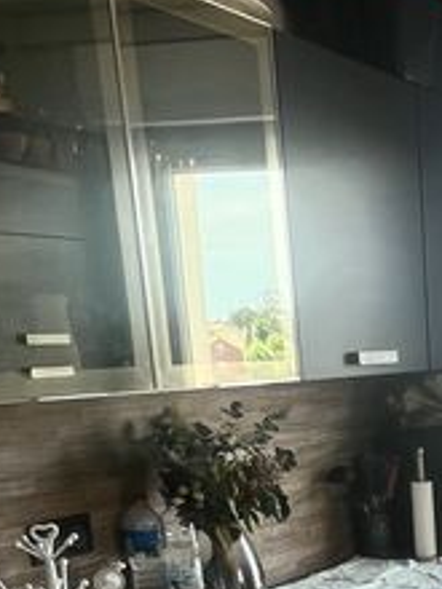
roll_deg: +1.3
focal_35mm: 59
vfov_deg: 29.1
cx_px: 619
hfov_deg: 21.7
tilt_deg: -17.0
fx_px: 1004
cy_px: 672
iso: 40
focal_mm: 1.57
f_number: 1.8
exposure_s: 1/99
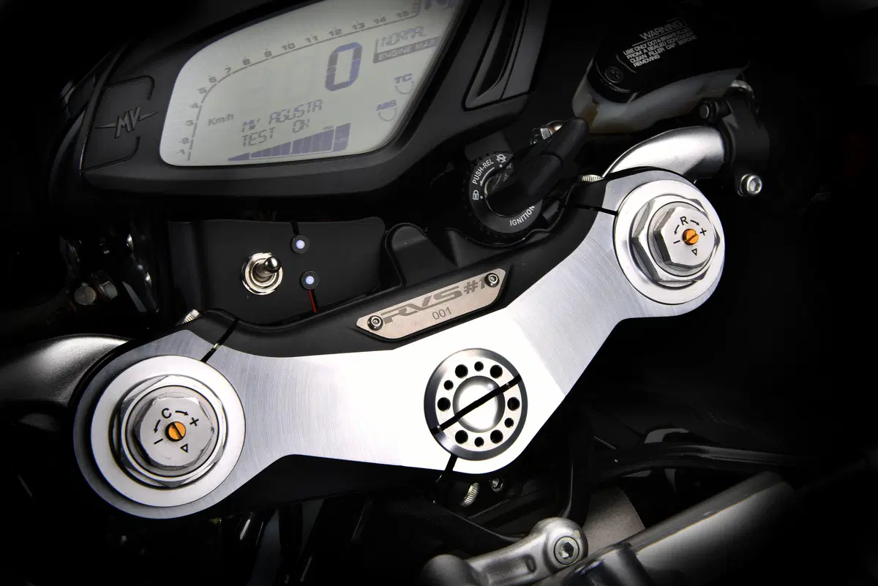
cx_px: 439
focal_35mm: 48
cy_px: 293
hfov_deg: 41.1
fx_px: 1171
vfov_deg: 28.1
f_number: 22
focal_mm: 48
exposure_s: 1/80
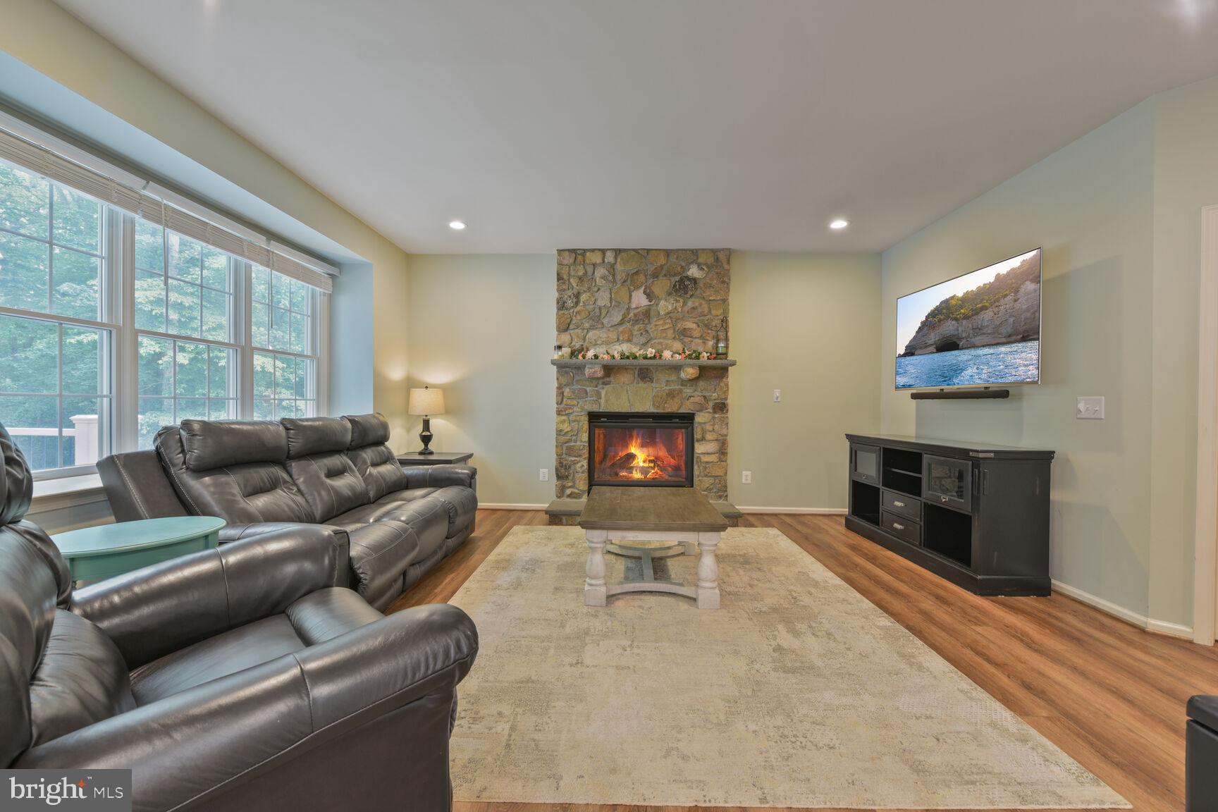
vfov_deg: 81.2
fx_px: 474
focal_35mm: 14
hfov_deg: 104.3
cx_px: 609
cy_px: 406
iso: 200
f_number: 8
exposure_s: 1.6
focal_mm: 14
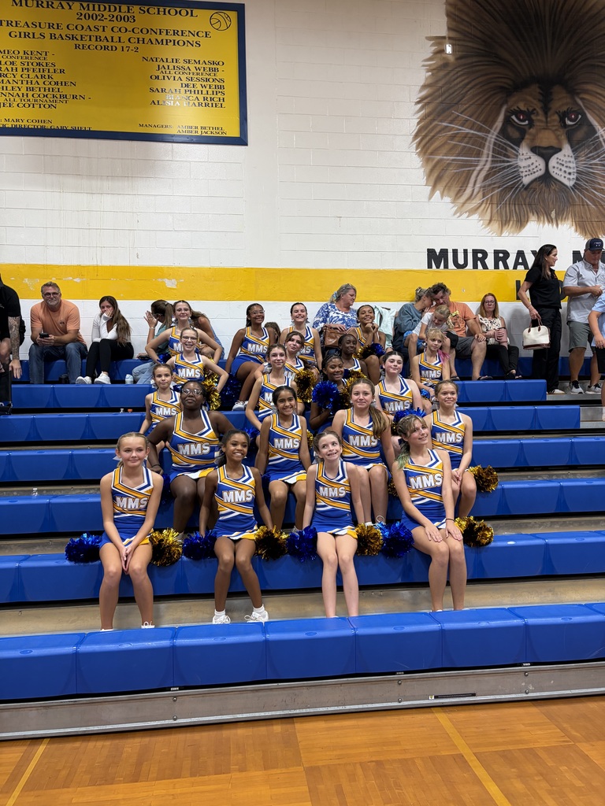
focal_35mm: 26
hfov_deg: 53.1
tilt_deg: +1.7
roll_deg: +0.6
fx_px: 606
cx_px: 302
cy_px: 403
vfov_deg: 67.3
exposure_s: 1/121
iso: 125
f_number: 1.6
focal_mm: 5.96
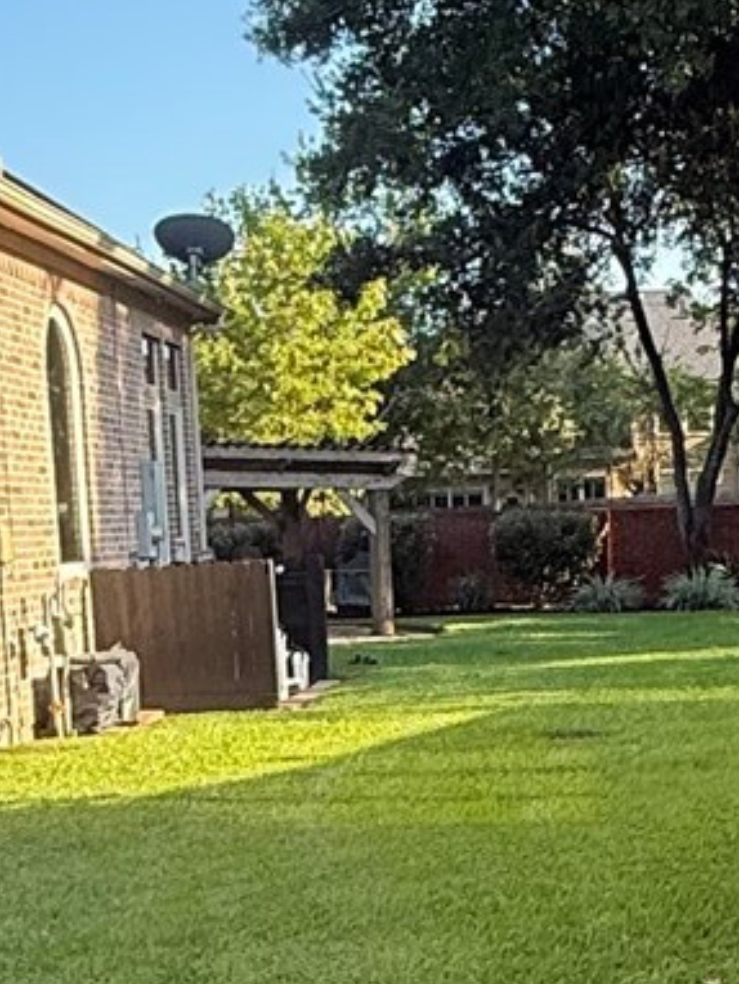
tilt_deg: -10.0
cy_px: 884
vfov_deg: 25.2
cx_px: 438
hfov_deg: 19.6
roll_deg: +2.6
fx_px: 2132
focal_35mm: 75
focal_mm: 2.22
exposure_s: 1/374
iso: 64
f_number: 2.2
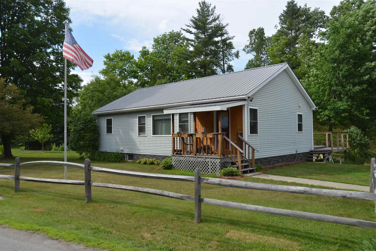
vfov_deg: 45.0
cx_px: 188
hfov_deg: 63.6
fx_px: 303
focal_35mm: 29
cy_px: 126
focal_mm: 29
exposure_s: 1/250
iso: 125
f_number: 8
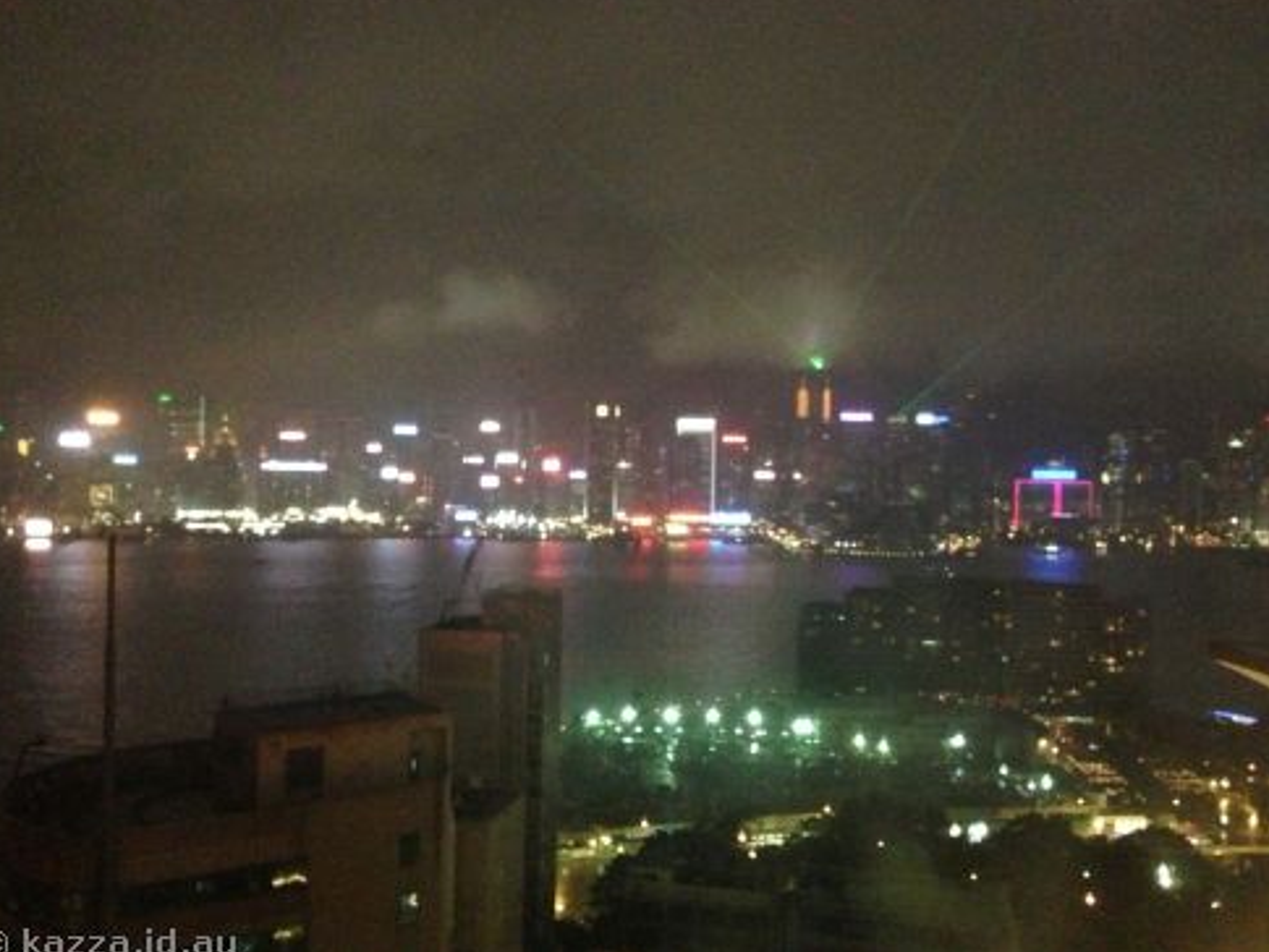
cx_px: 631
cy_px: 472
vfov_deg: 41.8
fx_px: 1247
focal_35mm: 34
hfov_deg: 53.9
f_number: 2.4
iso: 3200
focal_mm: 4.13
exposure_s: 1/15
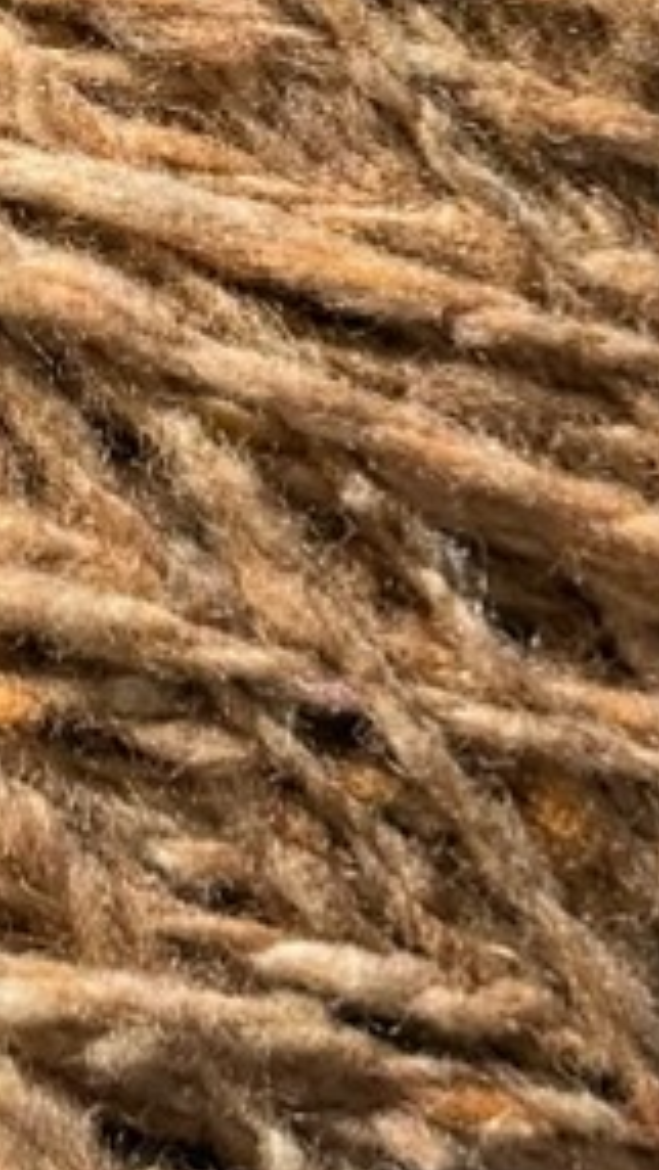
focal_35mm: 187
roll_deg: -1.4
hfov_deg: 6.5
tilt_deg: +21.2
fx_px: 5806
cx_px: -135
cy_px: -127
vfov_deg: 11.3
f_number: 1.78
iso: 80
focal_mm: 6.76
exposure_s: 1/5714
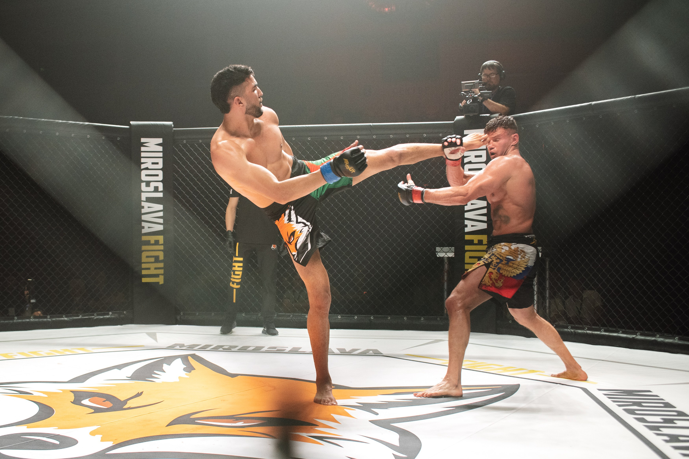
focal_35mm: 46
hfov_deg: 42.3
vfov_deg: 29.1
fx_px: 885
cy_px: 230
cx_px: 271
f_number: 4
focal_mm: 38
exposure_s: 1/800
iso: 2000
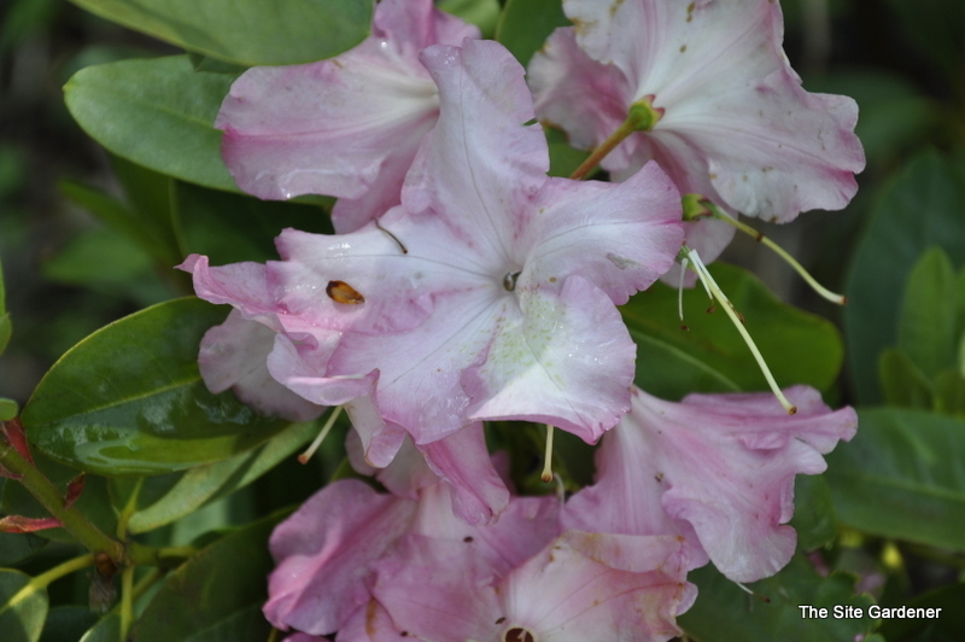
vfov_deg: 8.7
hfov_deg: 13.1
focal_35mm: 158
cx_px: 482
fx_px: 4218
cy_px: 321
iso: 200
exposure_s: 1/160
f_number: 6.3
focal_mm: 105
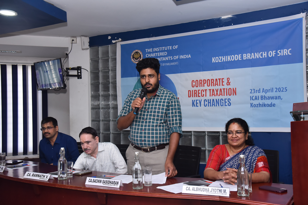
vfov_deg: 33.4
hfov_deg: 48.5
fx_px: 342
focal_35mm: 40
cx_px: 154
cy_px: 102
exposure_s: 1/125
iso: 1250
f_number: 9
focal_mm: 40
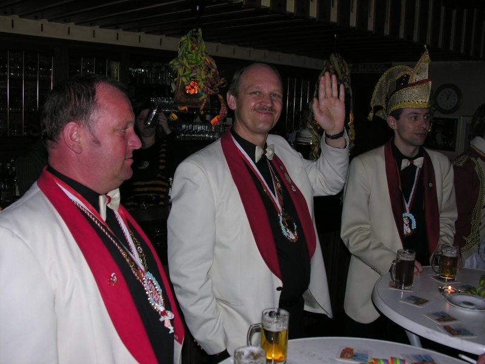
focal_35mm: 37
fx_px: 518
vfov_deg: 38.7
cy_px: 182
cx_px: 242
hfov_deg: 50.1
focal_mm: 9.5
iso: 50
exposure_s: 1/60.1
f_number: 2.8
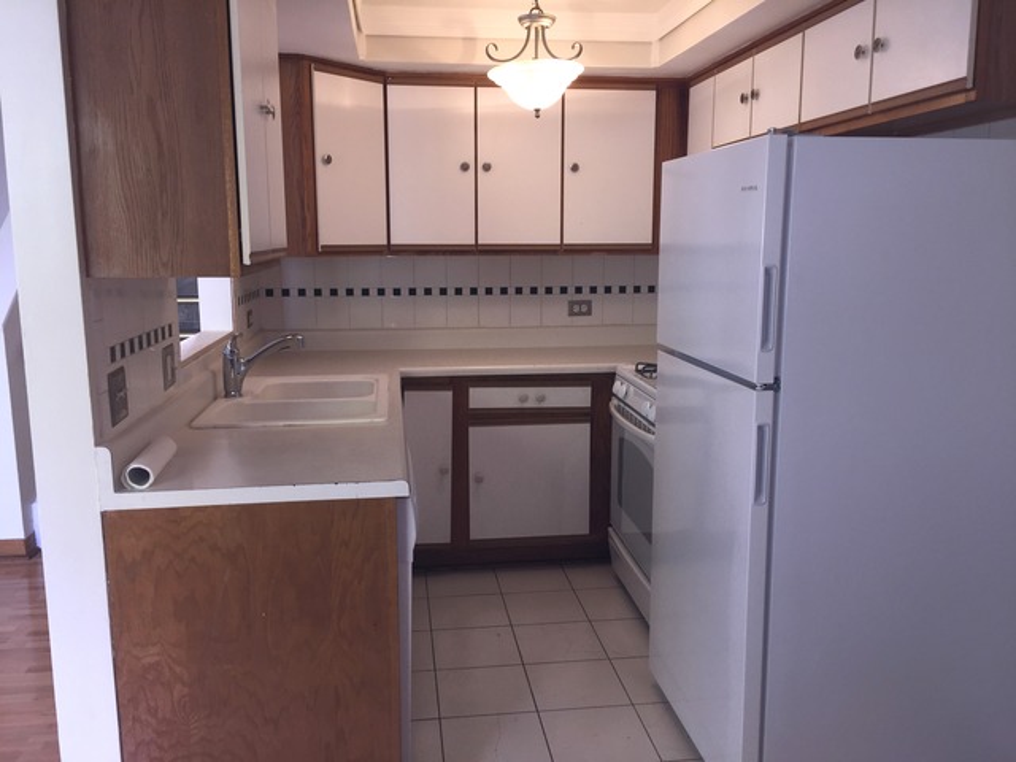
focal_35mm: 29
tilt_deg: -8.5
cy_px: 381
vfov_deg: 48.2
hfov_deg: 61.7
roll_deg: -0.5
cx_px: 508
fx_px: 851
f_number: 2.2
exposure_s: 1/30
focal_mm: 4.15
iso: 32
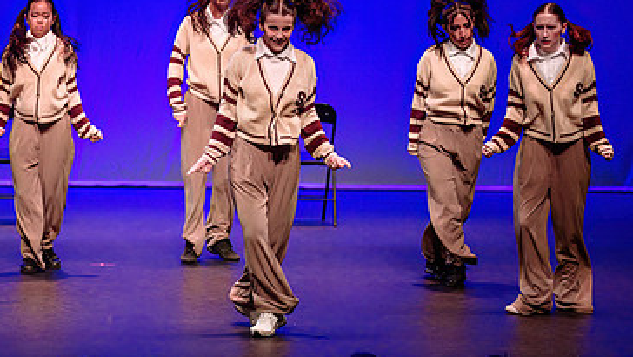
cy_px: 200
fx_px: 3224
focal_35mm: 192
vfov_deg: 6.3
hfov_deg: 11.2
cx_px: 227
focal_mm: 100
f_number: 2.8
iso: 1250
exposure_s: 1/400
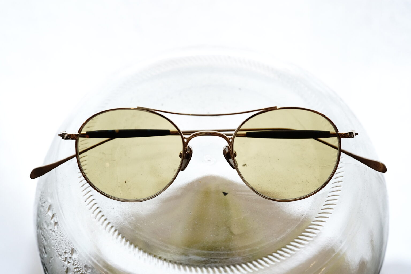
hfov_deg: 31.0
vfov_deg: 20.9
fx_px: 742
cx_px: 206
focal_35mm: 65
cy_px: 137
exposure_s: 1/1250
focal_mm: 65
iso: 3200
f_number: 4.5
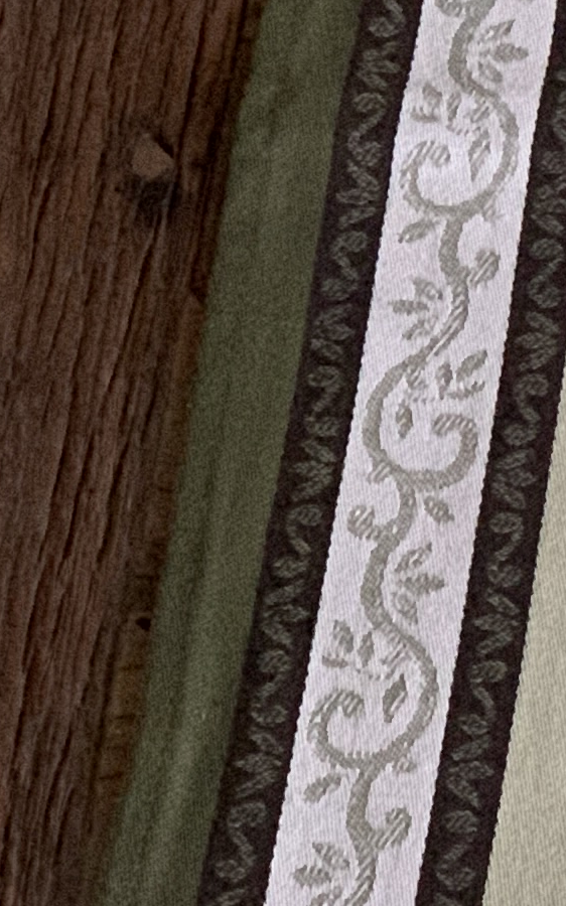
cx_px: 1479
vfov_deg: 8.5
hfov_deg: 5.1
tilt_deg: -50.9
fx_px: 6100
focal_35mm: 247
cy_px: 87
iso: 500
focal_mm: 6
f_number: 2.4
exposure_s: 1/40
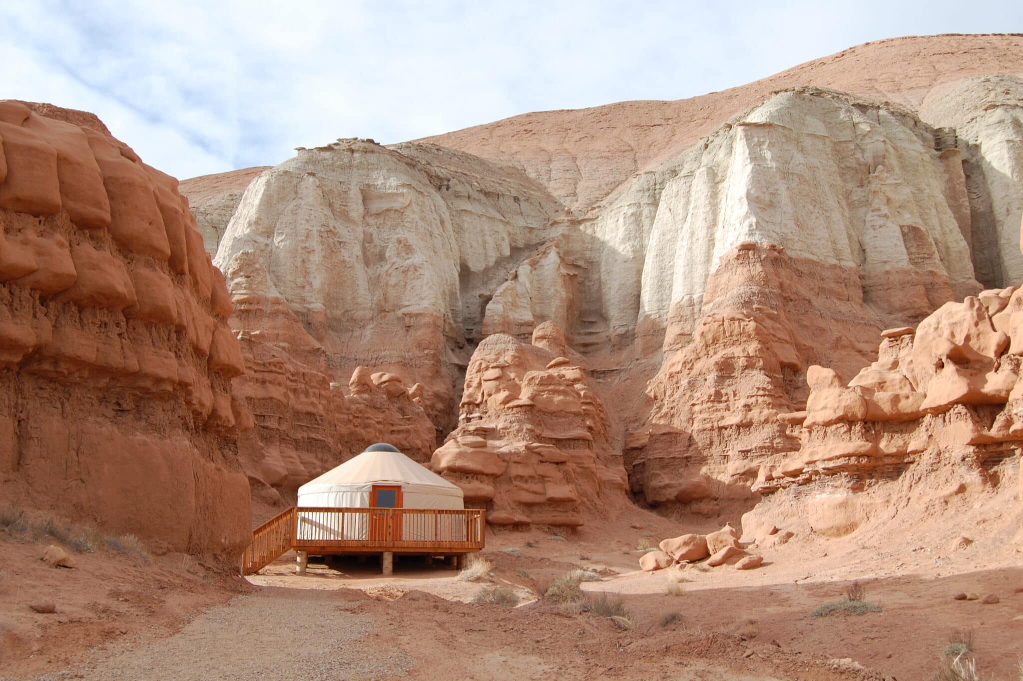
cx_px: 512
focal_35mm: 39
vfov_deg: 34.2
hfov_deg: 49.6
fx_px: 1107
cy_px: 340
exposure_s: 1/320
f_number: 9
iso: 200
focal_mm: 26
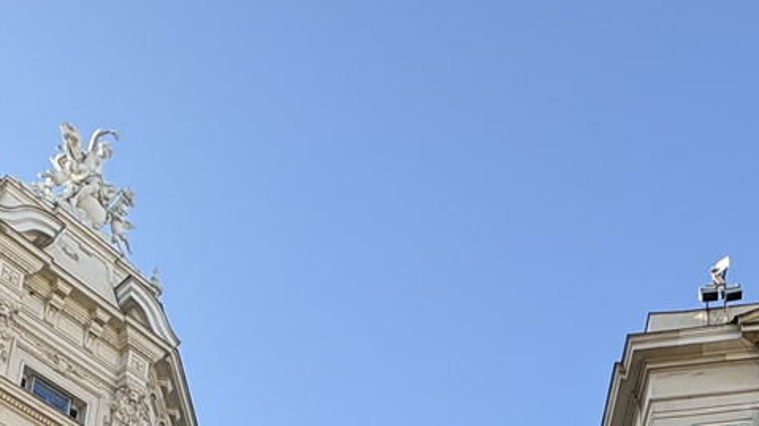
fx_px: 1026
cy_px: 907
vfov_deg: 16.4
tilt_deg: +15.8
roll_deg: +0.7
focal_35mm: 51
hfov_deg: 39.1
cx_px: 599
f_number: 2.2
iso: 40
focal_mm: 2.22
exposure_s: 1/453
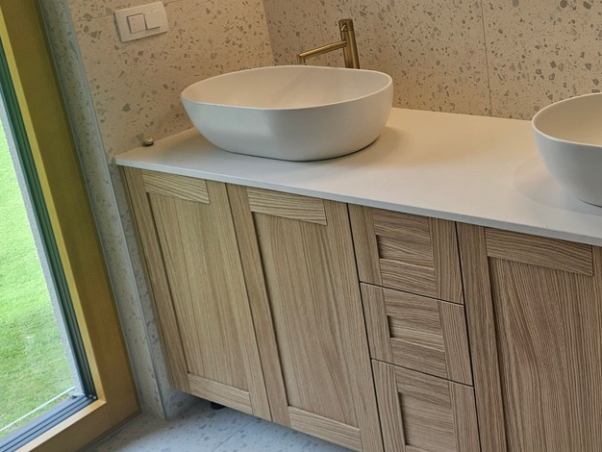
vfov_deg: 30.3
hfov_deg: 37.1
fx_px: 818
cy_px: 101
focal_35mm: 47
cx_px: 572
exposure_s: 1/100
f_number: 1.8
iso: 25
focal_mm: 5.4
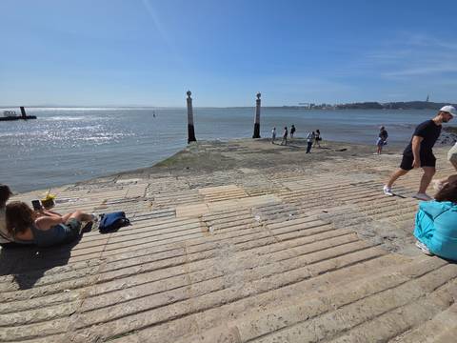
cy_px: 172
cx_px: 228
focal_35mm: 13
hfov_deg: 106.2
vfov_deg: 89.9
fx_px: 172
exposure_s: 1/6598
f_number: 2.2
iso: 100
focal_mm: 2.2
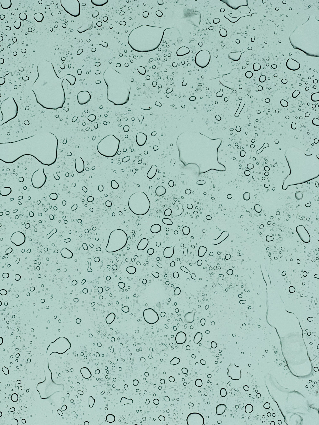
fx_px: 639
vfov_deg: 36.8
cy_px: 212
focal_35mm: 52
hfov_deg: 28.0
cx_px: 160
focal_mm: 6
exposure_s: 1/61
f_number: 2.4
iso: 125
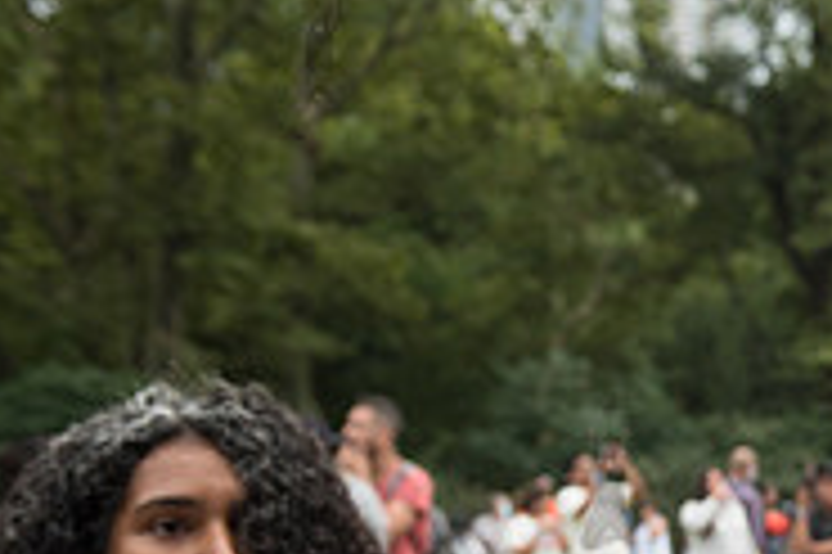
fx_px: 2540
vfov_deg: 12.1
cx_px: 1187
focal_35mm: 110
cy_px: 687
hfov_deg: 17.1
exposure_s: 1/500
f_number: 4.5
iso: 500
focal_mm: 35
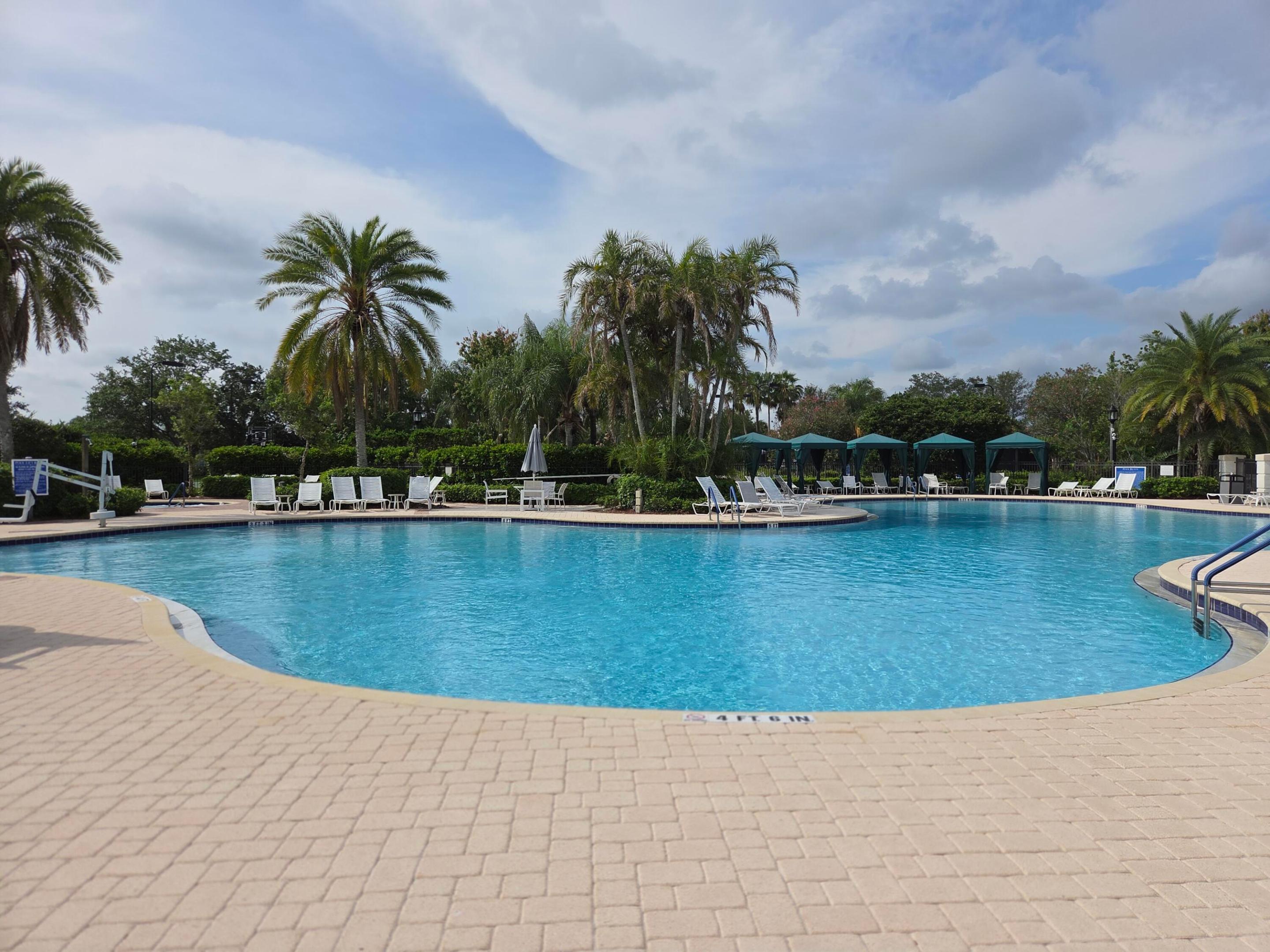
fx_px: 844
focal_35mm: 23
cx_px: 635
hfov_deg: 73.9
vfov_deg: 58.9
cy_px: 476
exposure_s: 1/7599
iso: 80
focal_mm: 5.4
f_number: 1.8
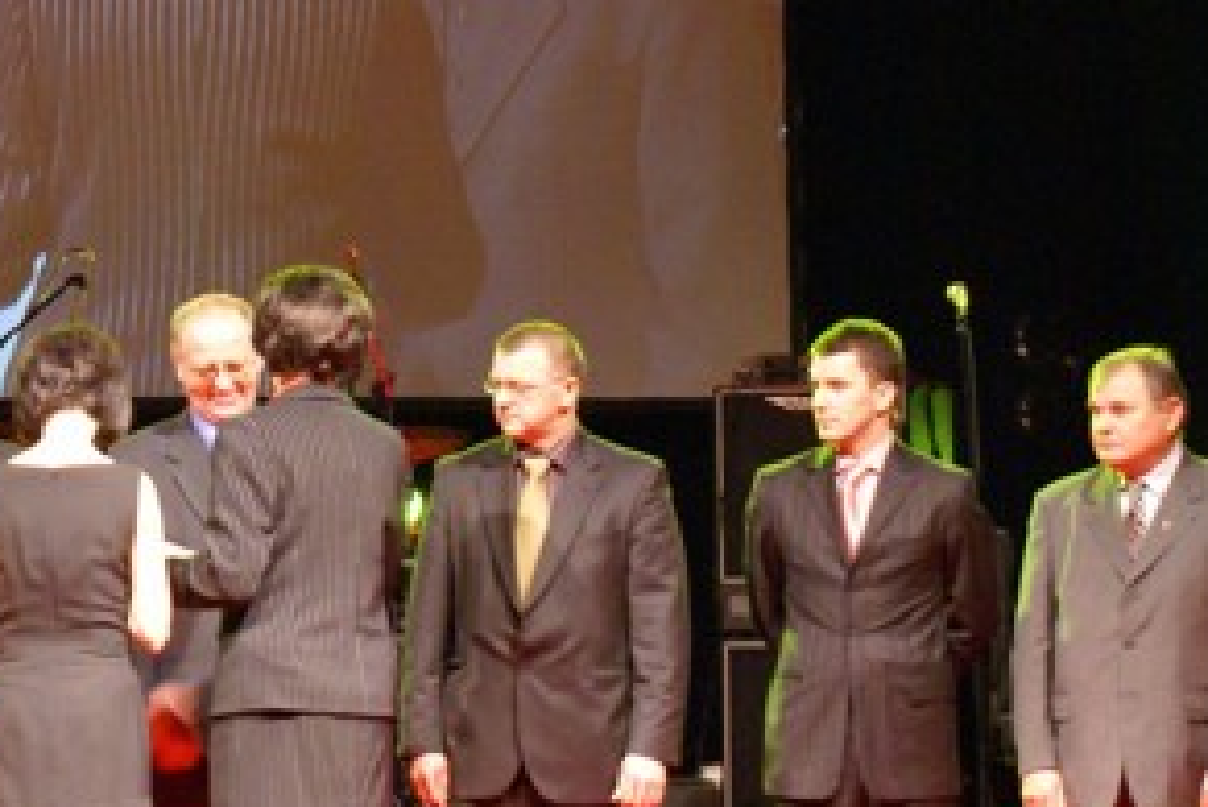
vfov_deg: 9.5
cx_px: 128
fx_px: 4834
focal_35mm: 144
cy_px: 273
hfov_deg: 14.1
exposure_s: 1/20
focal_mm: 40
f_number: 5.6
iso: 800
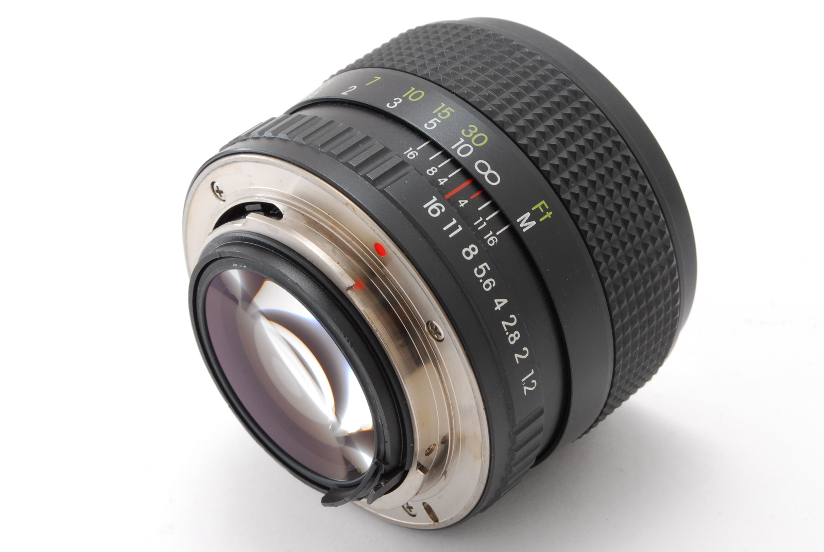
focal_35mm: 82
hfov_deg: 24.6
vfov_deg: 16.6
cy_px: 276
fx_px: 1891
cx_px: 412
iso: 400
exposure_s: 1/100
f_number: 18
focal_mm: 55
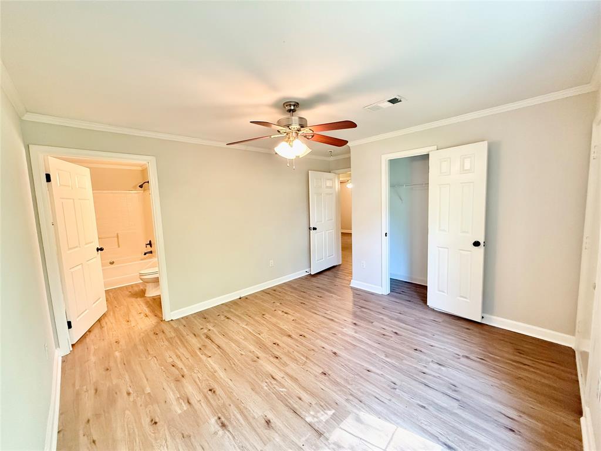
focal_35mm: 14
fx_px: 243
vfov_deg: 85.7
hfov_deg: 102.1
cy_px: 226
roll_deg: +2.2
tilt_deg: -6.0
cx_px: 300
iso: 800
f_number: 2.2
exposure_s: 1/60
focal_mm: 2.22
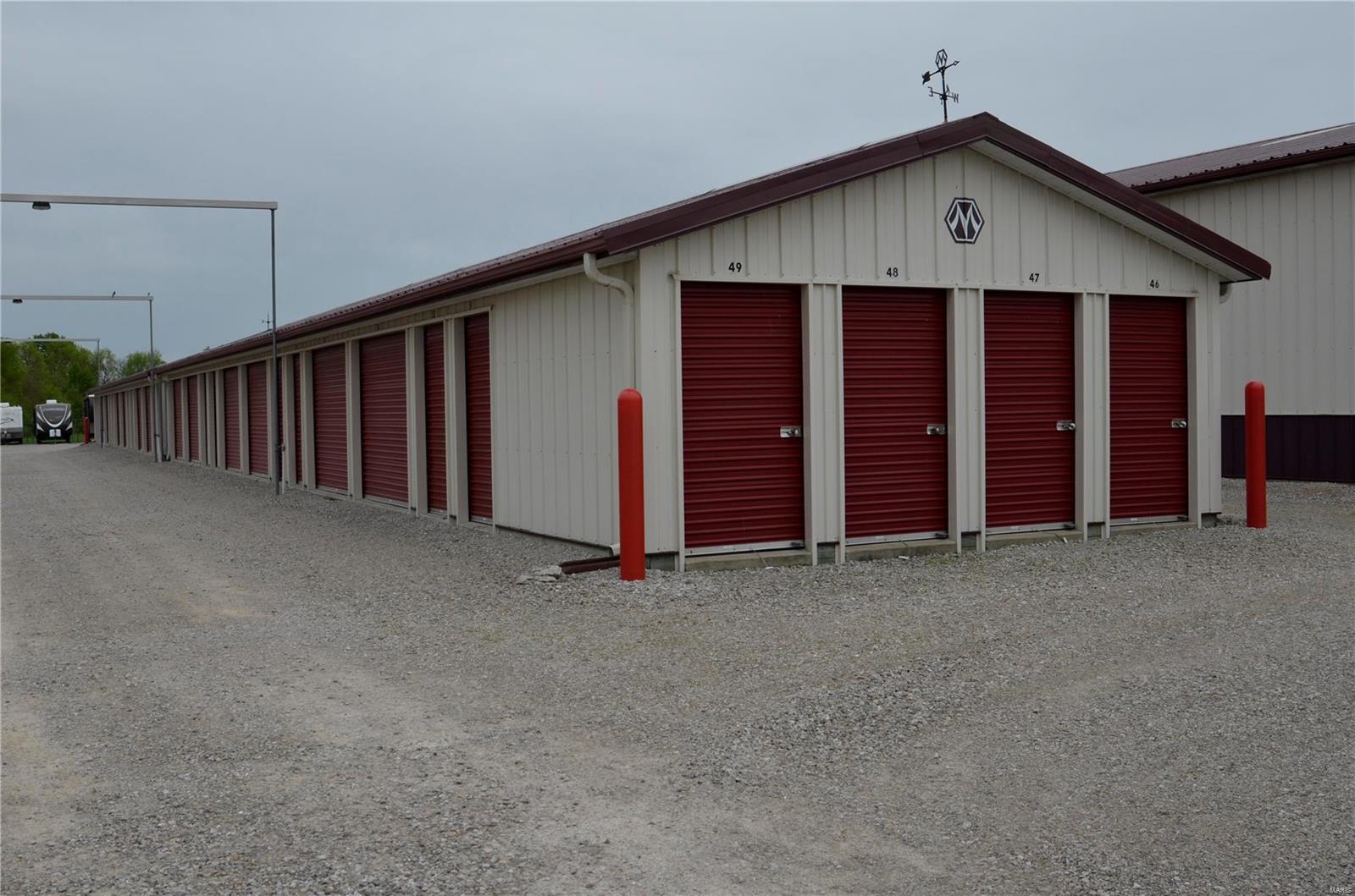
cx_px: 678
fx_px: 1352
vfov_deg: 36.7
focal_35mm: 36
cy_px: 448
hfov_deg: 53.2
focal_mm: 24
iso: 400
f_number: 8
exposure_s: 1/250
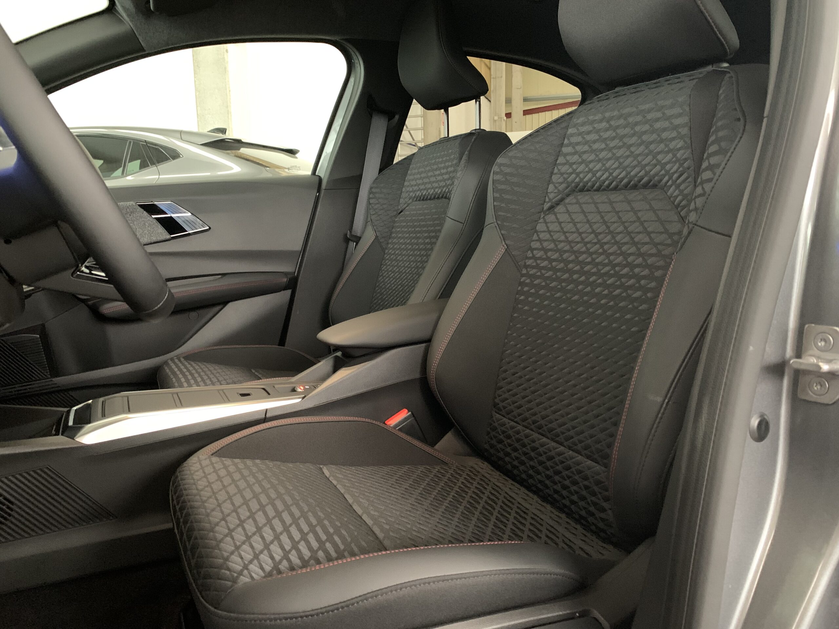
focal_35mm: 26
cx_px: 420
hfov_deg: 67.3
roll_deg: +1.4
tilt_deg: -7.6
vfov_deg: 53.1
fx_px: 630
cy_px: 314
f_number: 1.8
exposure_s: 1/23
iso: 640
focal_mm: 4.25
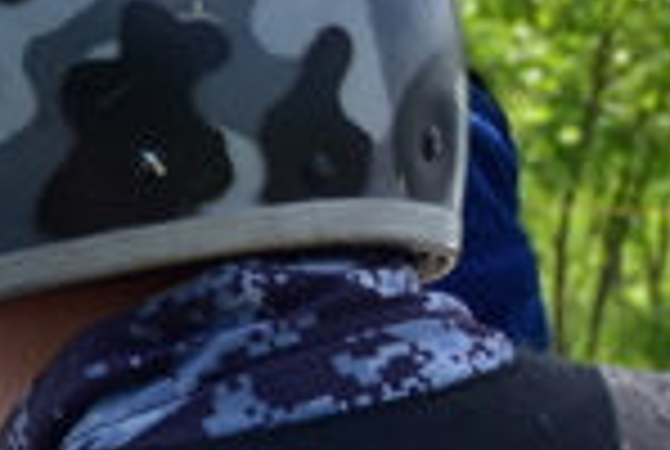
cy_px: 603
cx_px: -884
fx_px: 4214
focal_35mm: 226
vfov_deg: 6.1
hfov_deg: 8.4
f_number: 5
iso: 100
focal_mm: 30
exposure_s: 1/500
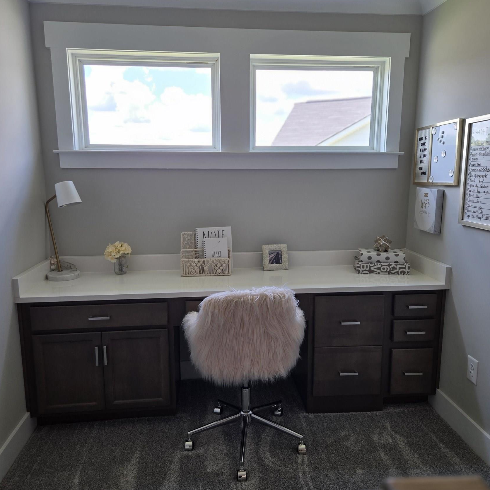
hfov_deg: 57.3
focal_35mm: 28
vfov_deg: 57.3
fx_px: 448
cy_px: 255
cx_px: 251
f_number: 1.8
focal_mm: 5.4
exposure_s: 1/120
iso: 40
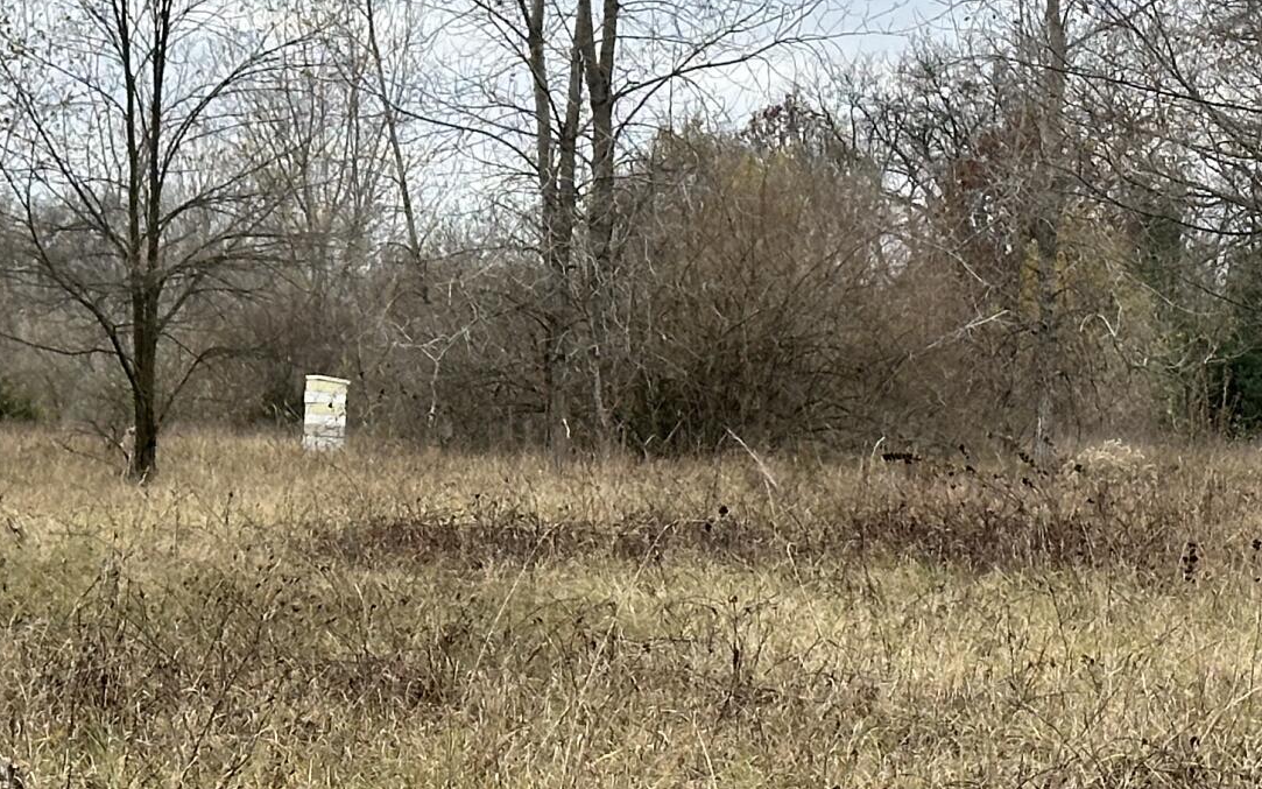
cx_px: 325
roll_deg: +1.4
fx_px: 4850
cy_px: 517
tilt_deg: +0.4
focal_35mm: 141
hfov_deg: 14.8
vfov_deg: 9.3
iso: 64
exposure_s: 1/980
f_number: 1.78
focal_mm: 6.86
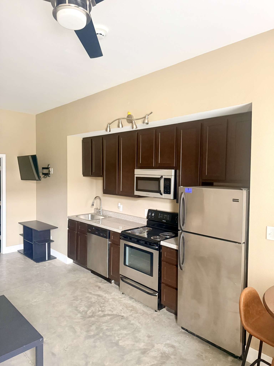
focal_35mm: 24
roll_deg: -0.3
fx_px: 253
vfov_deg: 71.6
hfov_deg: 56.8
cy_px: 183
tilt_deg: -0.9
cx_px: 137
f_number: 1.78
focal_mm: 6.76
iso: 640
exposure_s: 1/60
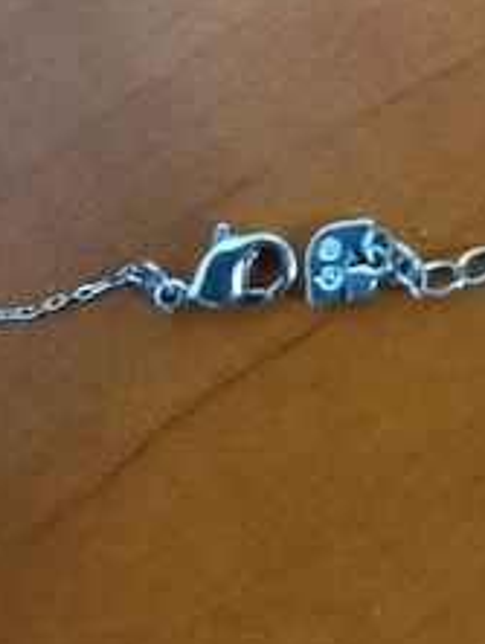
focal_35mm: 45
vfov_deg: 41.9
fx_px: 839
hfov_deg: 32.2
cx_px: 282
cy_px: 267
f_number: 2
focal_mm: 4.6
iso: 1000
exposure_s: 1/15
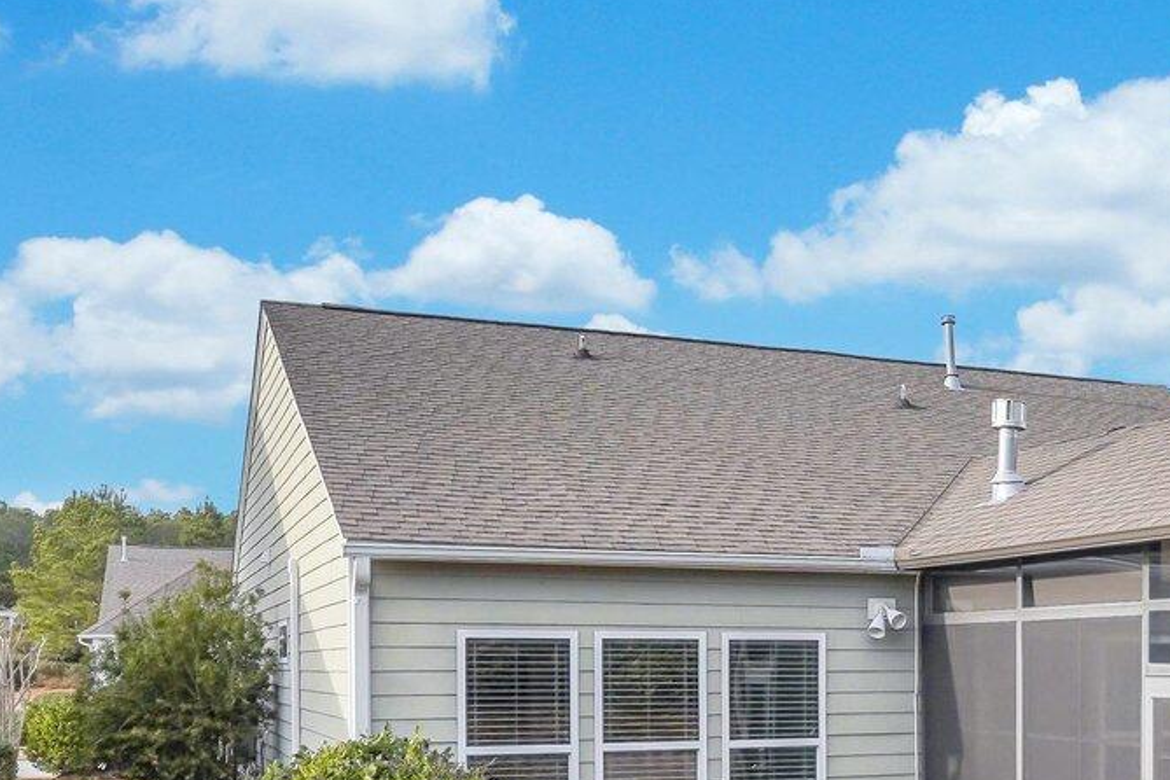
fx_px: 1592
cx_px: 999
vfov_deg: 26.7
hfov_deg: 38.2
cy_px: 681
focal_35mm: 49
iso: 320
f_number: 9
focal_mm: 16
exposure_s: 1/500
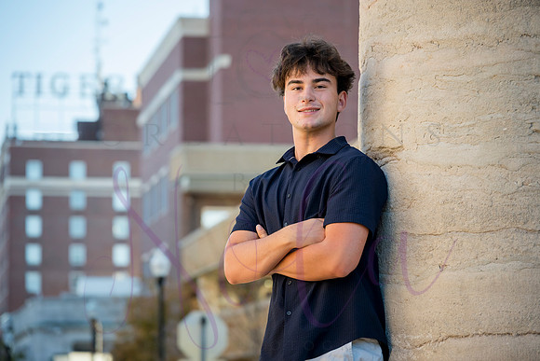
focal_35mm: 114
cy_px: 172
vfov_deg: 12.0
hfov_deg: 17.9
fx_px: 1718
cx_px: 269
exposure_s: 1/640
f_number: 4
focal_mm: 105
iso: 450
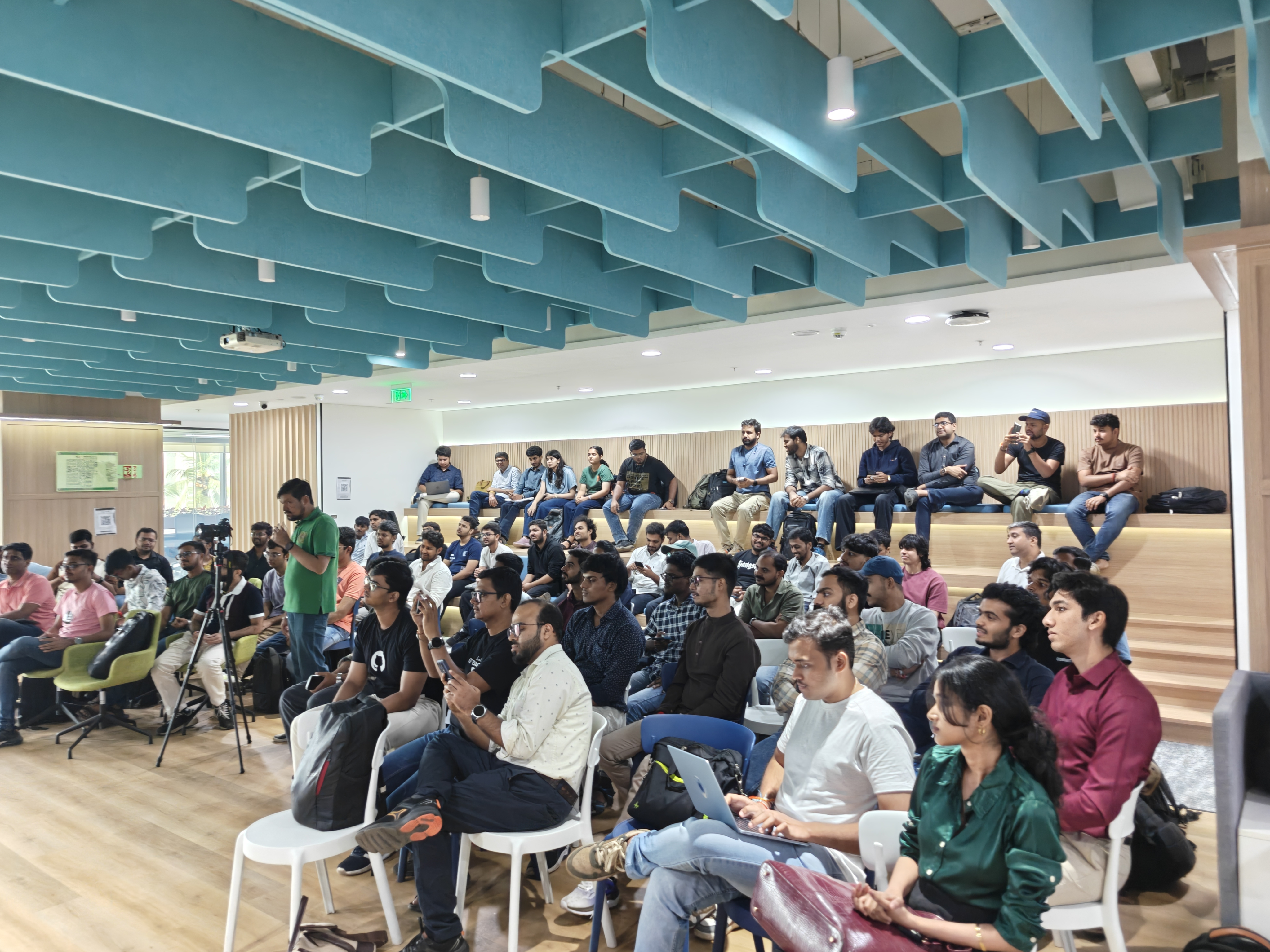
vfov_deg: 58.9
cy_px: 476
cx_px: 635
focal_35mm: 23
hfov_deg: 73.9
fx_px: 844
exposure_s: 1/100
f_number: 1.6
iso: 250
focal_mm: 6.06
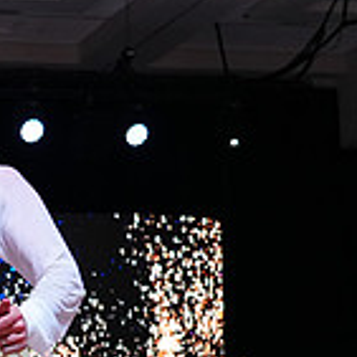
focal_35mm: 129
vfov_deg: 13.2
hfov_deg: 12.6
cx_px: -246
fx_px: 1505
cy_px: 411
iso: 1600
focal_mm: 37
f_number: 4.5
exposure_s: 1/500
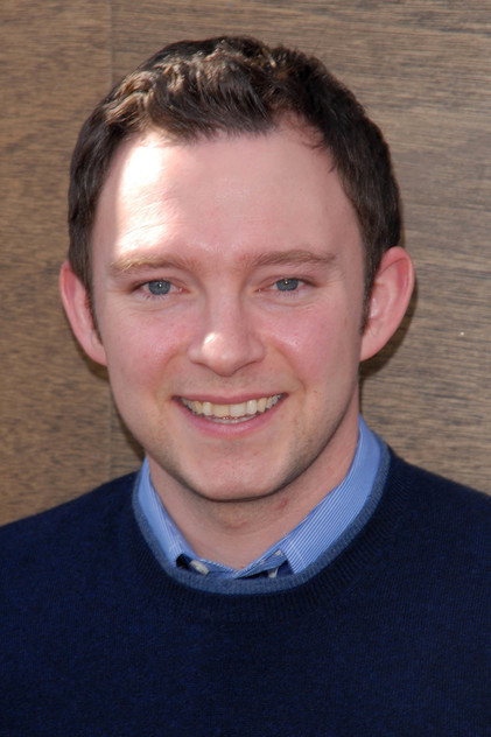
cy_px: 368
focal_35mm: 262
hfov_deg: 5.2
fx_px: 5373
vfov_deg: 7.8
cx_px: 246
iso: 200
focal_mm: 175
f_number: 8
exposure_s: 1/200
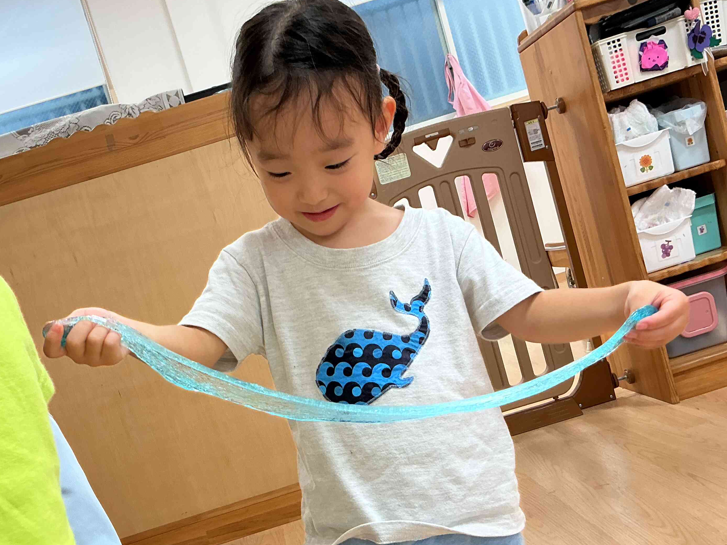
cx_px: 297
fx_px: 882
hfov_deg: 44.6
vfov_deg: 34.1
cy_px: 358
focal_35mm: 42
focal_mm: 3
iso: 40
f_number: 1.8
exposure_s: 1/100
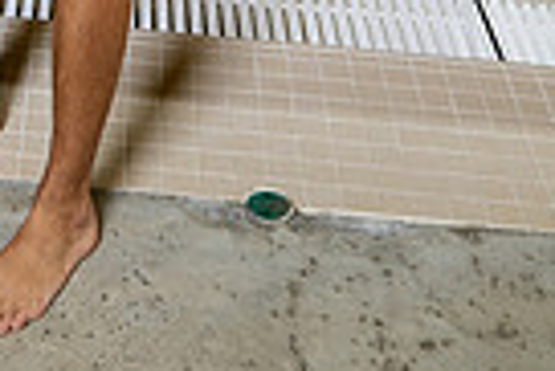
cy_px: -485
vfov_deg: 11.7
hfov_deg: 20.2
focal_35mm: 99
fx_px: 1528
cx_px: 49
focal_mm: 30
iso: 320
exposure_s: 1/250
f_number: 5.6
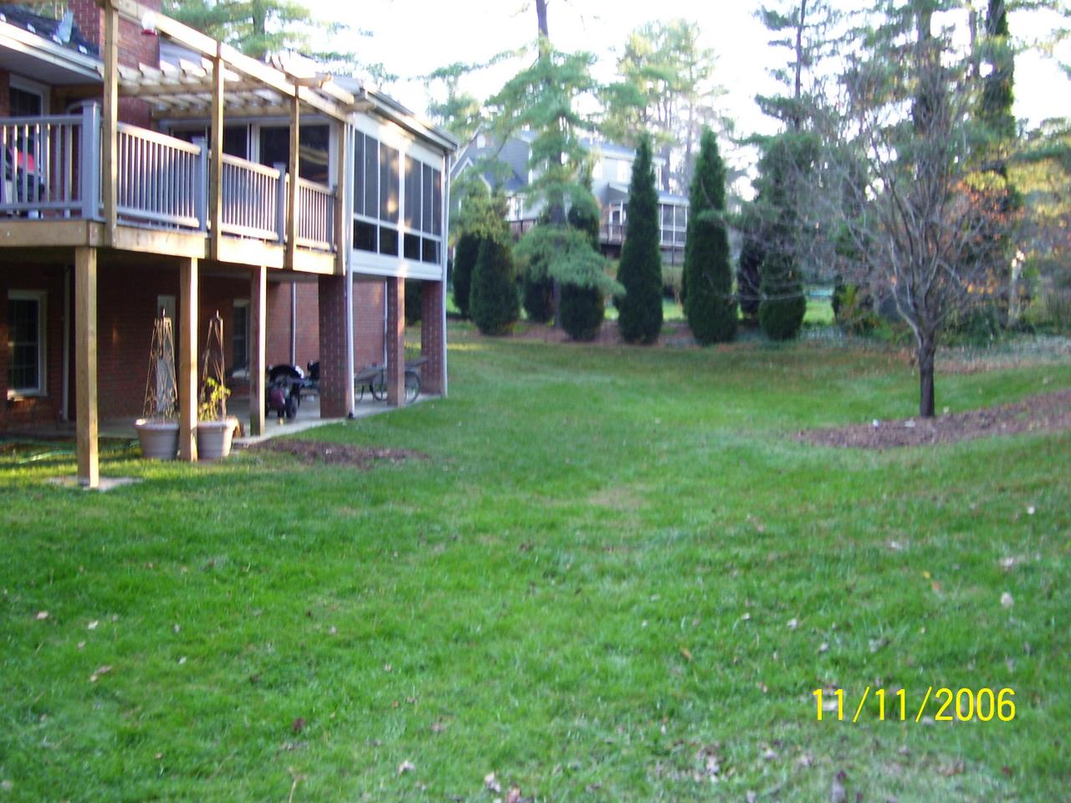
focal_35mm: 37
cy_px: 402
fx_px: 1145
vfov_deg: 38.7
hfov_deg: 50.1
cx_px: 536
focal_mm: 6
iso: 80
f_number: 2.7
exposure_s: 1/45
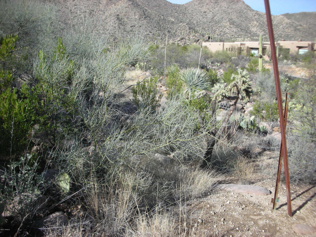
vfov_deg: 40.7
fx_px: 320
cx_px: 158
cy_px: 118
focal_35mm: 35
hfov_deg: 52.6
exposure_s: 1/60.5
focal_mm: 5.8
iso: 50
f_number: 8.5
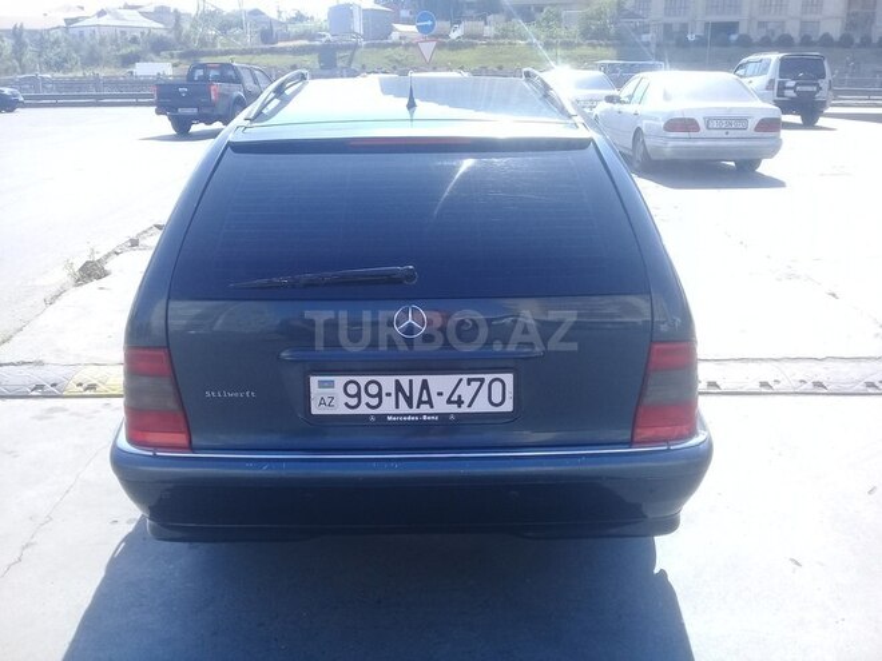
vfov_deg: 45.4
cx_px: 441
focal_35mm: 31
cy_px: 330
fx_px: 790
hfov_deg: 58.4
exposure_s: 1/396
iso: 50
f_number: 2.2
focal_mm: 3.3
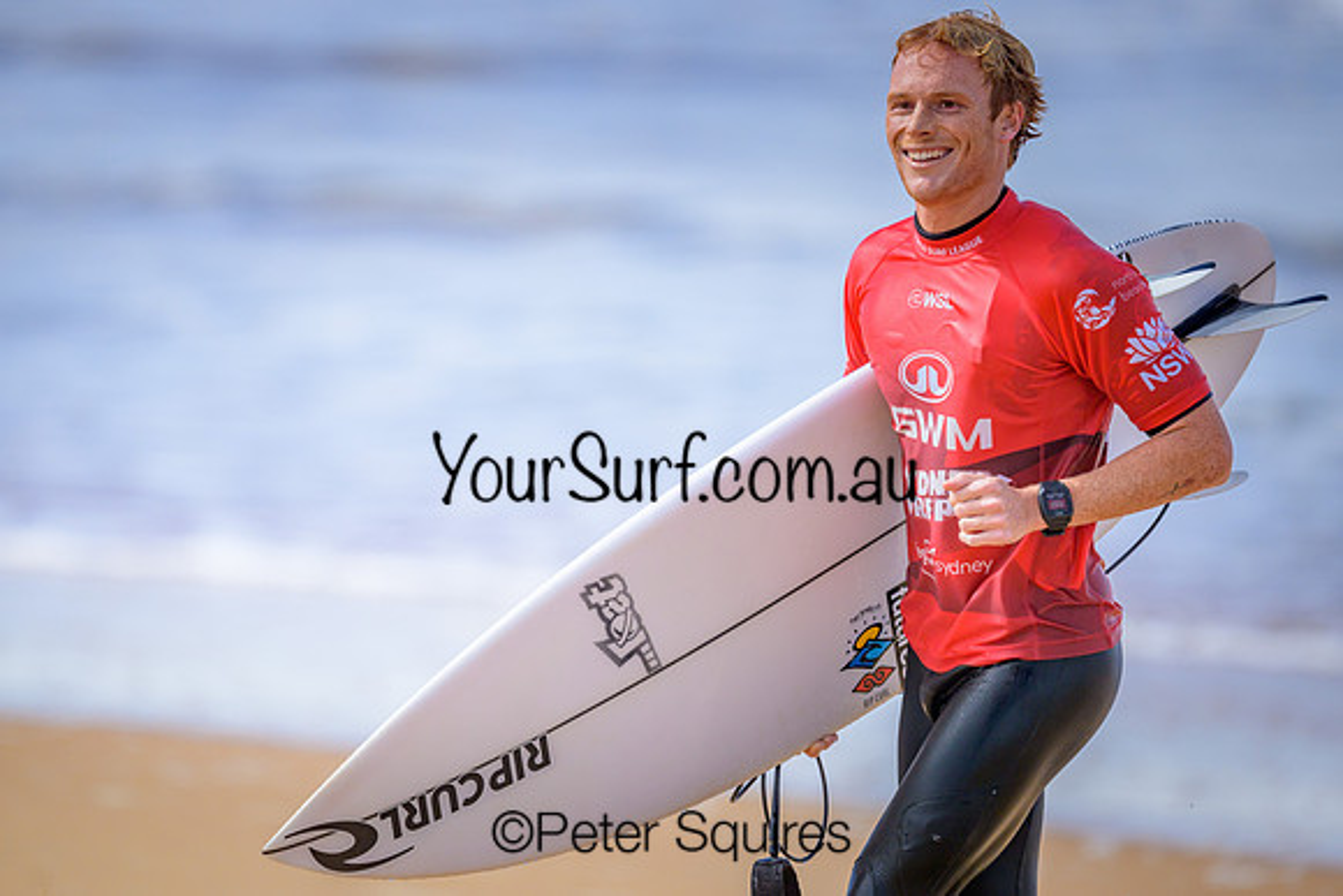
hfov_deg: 2.5
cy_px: 459
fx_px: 30613
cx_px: 654
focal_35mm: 820
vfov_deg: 1.7
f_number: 6.3
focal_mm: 800
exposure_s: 1/2000
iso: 500
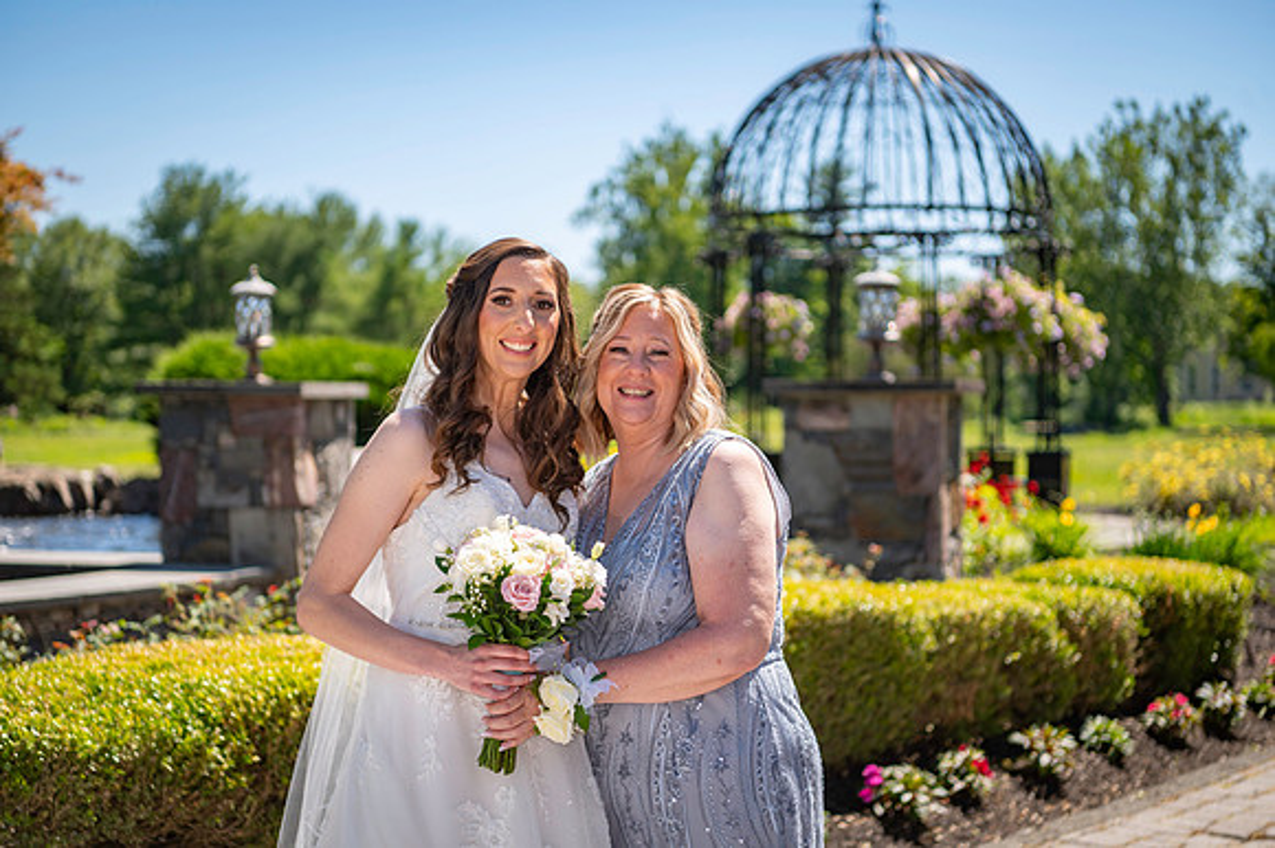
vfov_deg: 19.4
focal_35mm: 70
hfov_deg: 28.9
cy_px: 424
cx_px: 638
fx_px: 2478
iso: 100
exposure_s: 1/1000
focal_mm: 70
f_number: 3.2
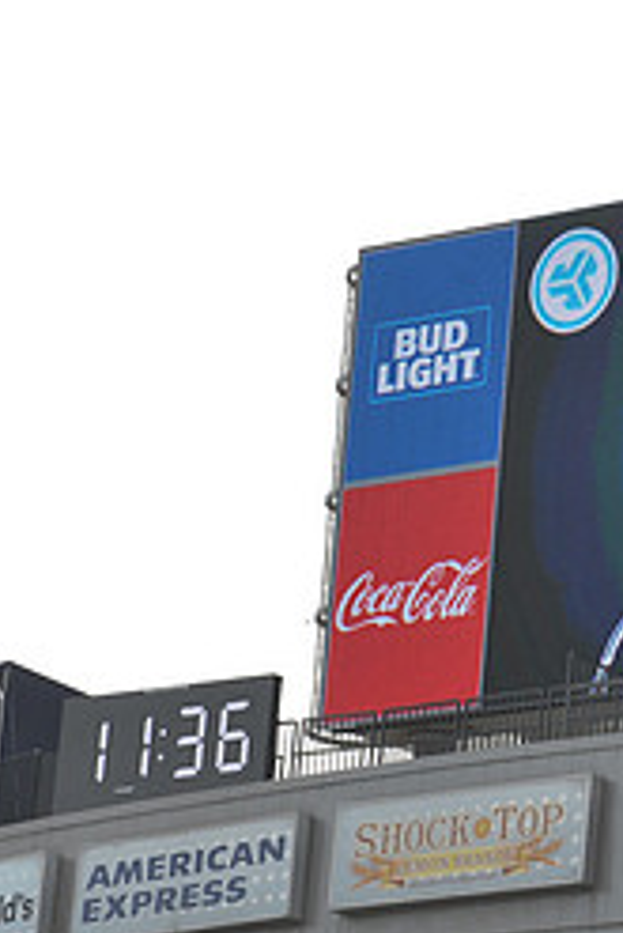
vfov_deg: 8.9
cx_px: 876
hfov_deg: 5.9
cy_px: 465
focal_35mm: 230
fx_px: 5962
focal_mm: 98
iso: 250
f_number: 10
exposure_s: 1/400
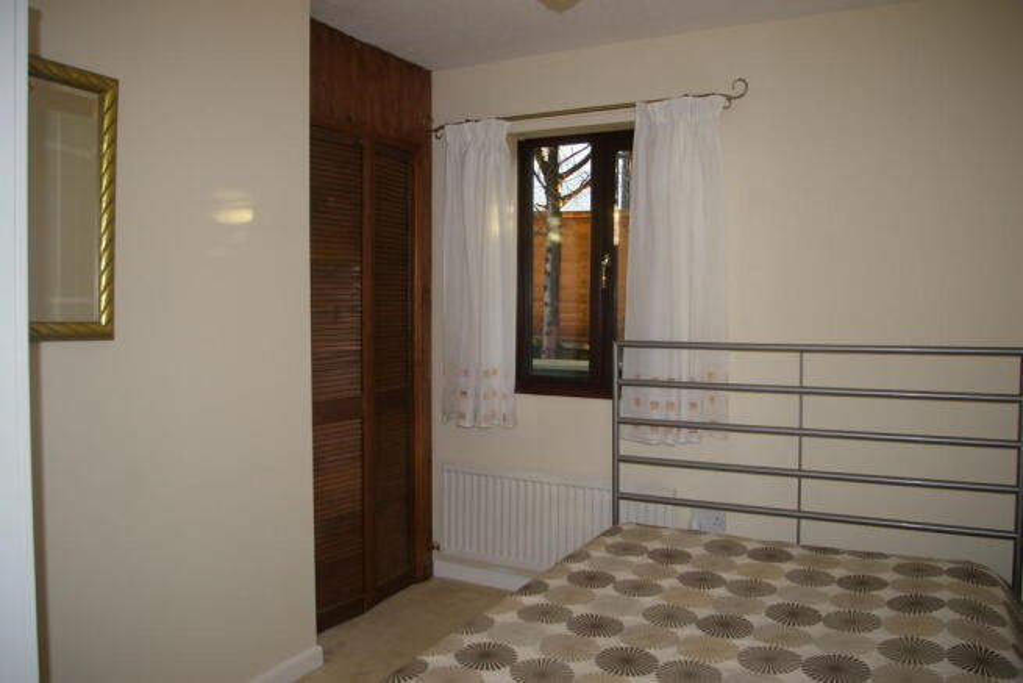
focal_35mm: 27
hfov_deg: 67.4
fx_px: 767
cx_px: 512
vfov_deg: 48.0
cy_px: 342
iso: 200
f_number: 3.5
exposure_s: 1/30
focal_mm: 18
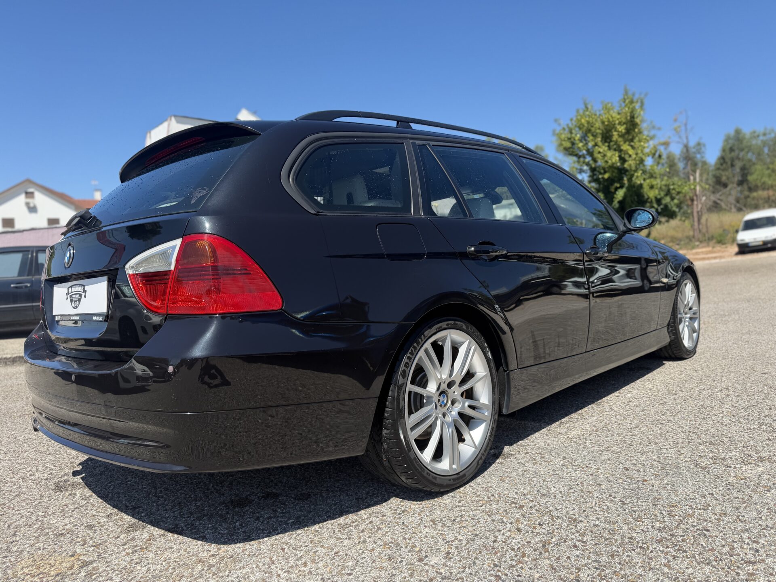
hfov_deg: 71.6
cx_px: 388
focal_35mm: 24
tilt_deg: -3.2
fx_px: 538
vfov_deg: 56.8
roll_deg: -0.4
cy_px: 291
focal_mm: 6.76
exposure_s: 1/3425
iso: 80
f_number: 1.78
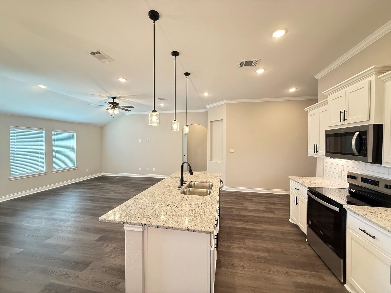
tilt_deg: -0.6
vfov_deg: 85.7
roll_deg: -0.1
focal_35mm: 14
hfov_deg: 102.1
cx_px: 196
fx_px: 158
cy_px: 146
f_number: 2.2
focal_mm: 2.22
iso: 640
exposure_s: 1/120
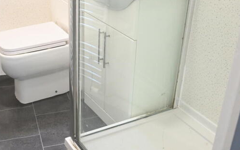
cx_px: 89
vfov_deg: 24.9
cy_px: 79
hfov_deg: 38.6
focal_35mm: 52
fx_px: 340
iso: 1100
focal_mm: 26
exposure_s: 1/40
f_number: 4.5
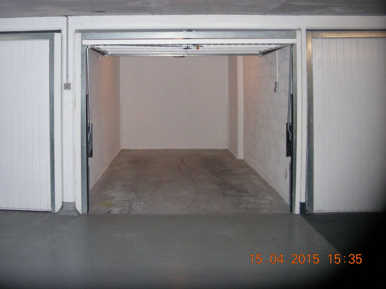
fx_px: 424
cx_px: 193
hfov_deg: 49.0
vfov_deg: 37.7
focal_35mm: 38
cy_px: 144
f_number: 3.5
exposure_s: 1/60
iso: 259
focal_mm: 6.3
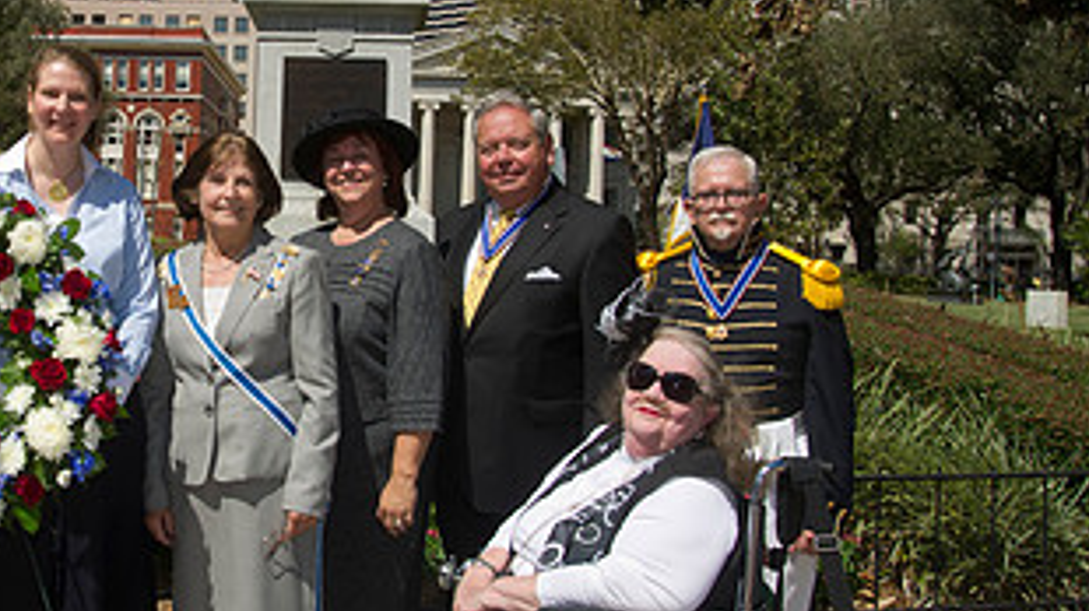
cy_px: 197
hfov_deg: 41.3
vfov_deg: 25.2
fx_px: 1356
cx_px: 176
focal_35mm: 47
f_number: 10
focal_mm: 24
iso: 200
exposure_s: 1/250
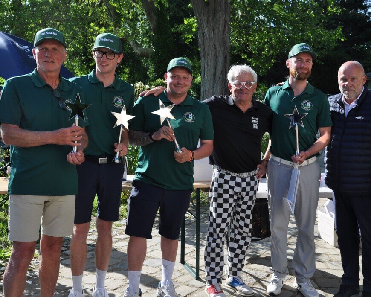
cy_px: 148
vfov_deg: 29.7
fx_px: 560
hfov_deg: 36.6
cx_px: 197
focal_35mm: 51
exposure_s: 1/250
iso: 200
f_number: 8
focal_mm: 30
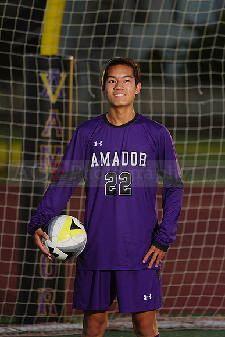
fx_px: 3298
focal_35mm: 352
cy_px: 168
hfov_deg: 3.9
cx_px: 112
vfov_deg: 5.9
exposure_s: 1/200
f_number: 7.1
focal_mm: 352
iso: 100
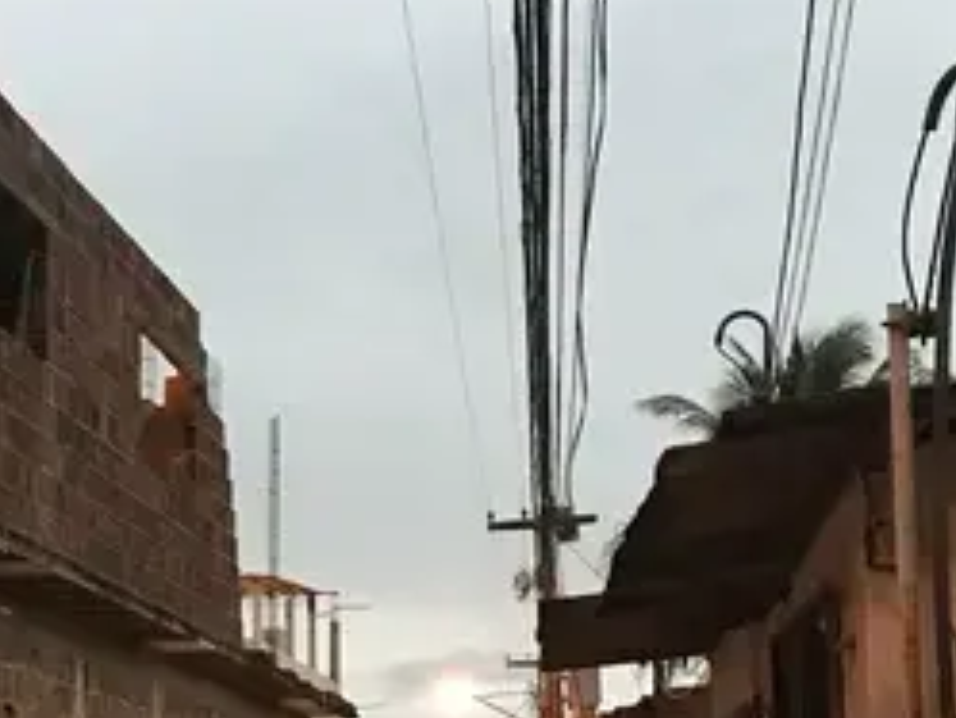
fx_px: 2155
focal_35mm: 78
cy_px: 678
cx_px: 259
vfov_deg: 18.5
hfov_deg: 24.8
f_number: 1.8
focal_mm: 3.99
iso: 100
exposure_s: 1/4
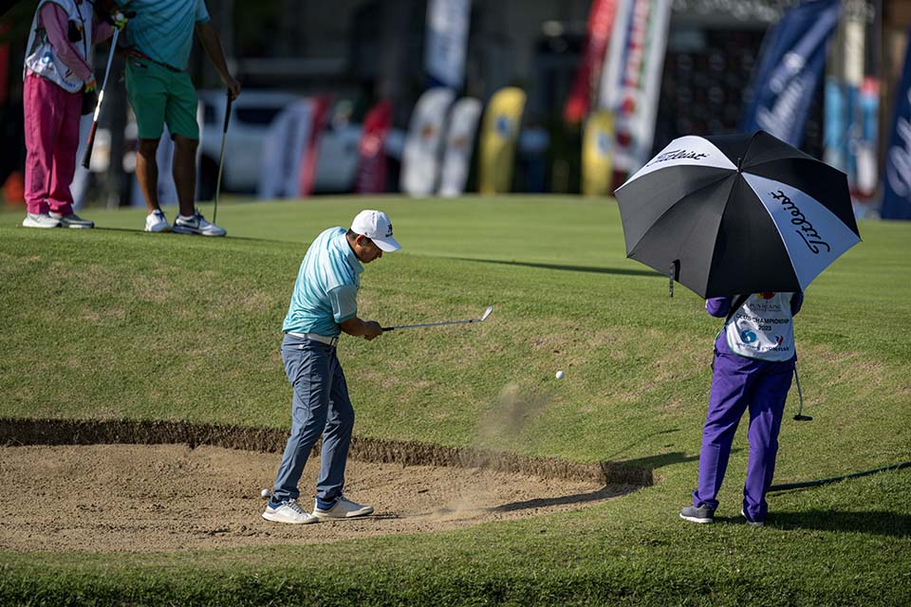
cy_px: 304
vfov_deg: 3.4
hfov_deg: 5.2
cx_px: 456
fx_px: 10121
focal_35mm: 400
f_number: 2.8
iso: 180
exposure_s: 1/4000
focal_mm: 400
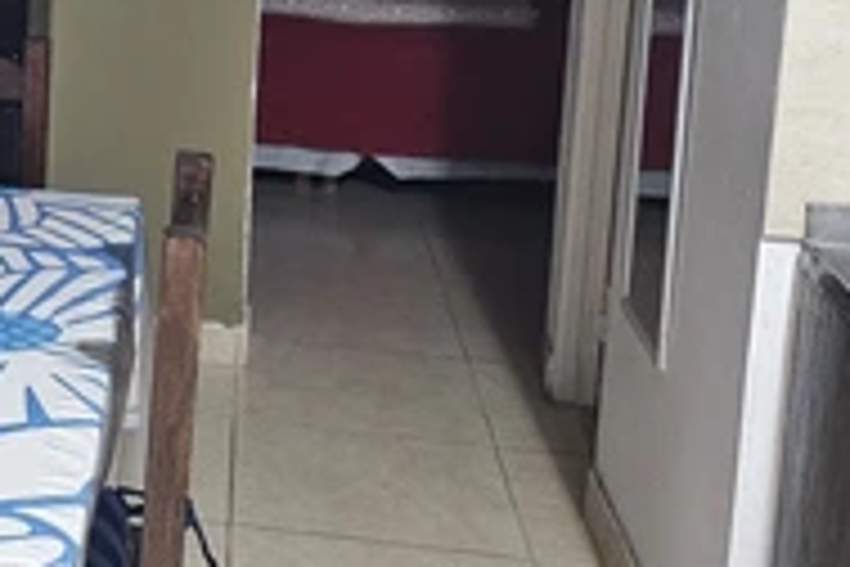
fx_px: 1369
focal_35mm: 58
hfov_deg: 30.5
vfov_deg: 22.3
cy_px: -27
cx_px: -108
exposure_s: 1/25
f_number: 1.8
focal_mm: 5
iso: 800
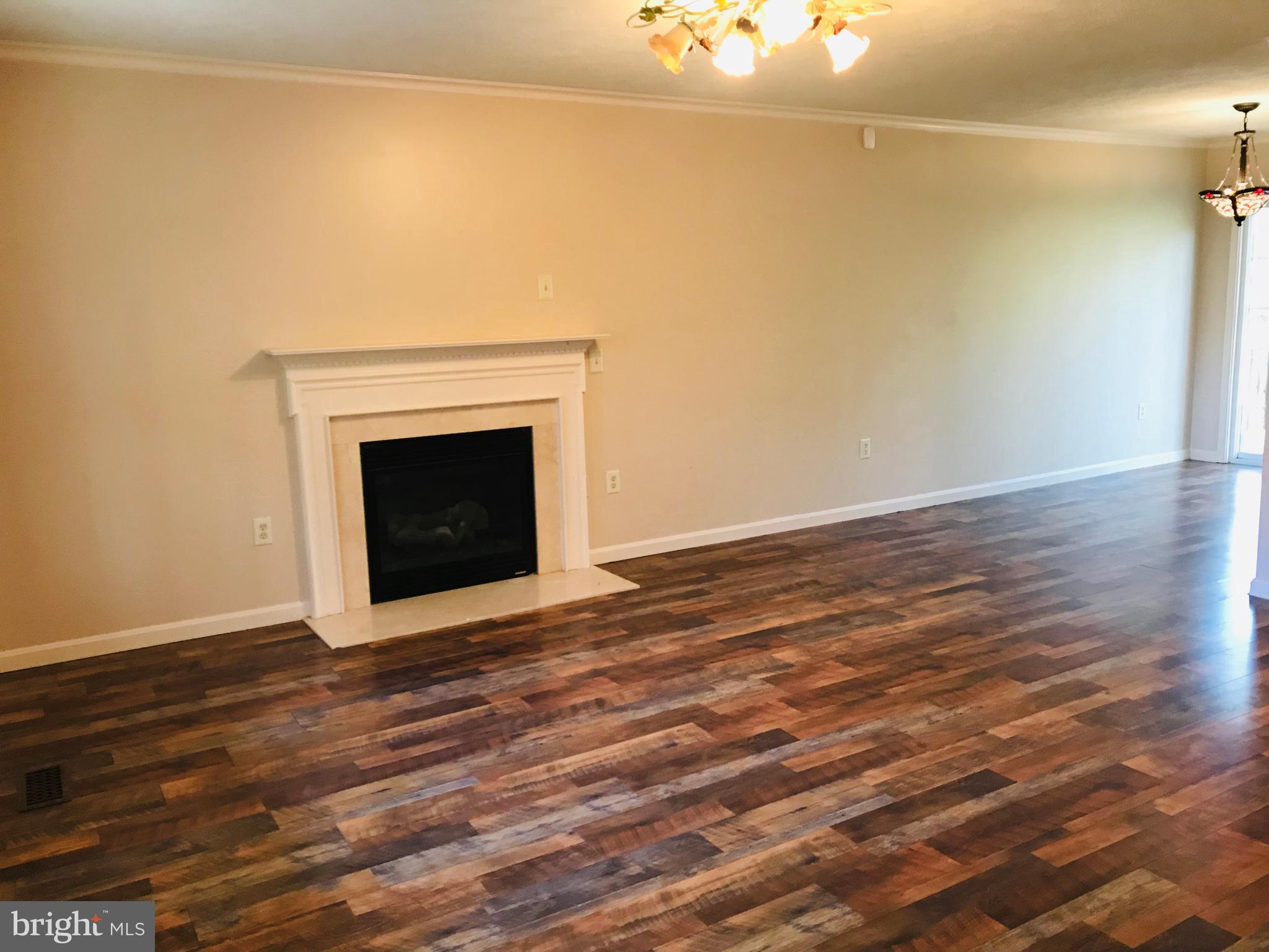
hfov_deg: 63.4
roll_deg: +1.8
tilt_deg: -8.6
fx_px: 1026
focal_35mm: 28
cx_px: 634
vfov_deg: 49.7
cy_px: 476
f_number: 1.8
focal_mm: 3.99
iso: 50
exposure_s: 1/15
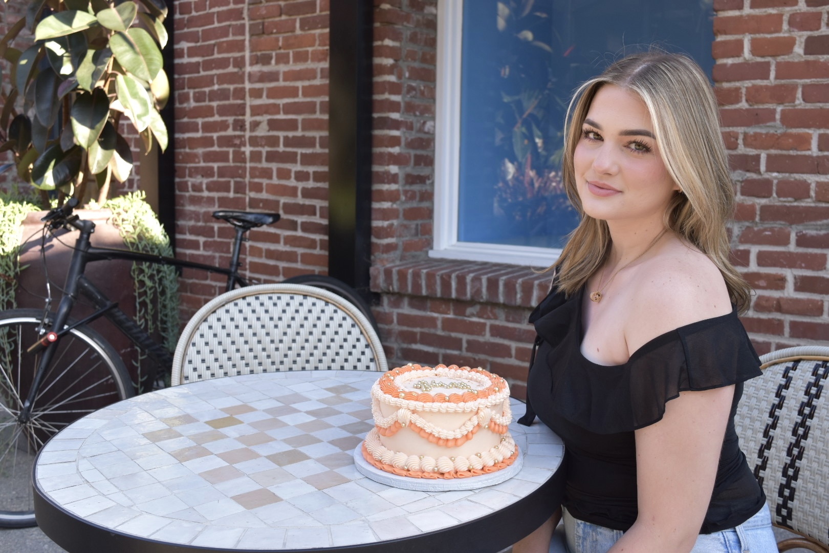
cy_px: 276
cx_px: 414
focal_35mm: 38
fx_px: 863
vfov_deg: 35.5
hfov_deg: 51.3
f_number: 7.1
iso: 400
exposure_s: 1/200
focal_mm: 25
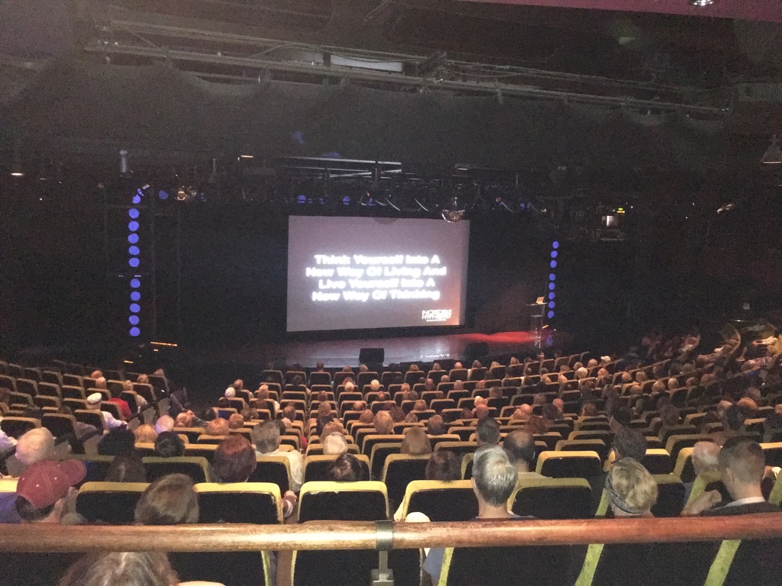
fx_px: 655
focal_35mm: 29
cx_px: 391
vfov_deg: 48.2
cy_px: 293
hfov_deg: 61.7
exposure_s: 1/16
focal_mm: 4.15
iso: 1600
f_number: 2.2
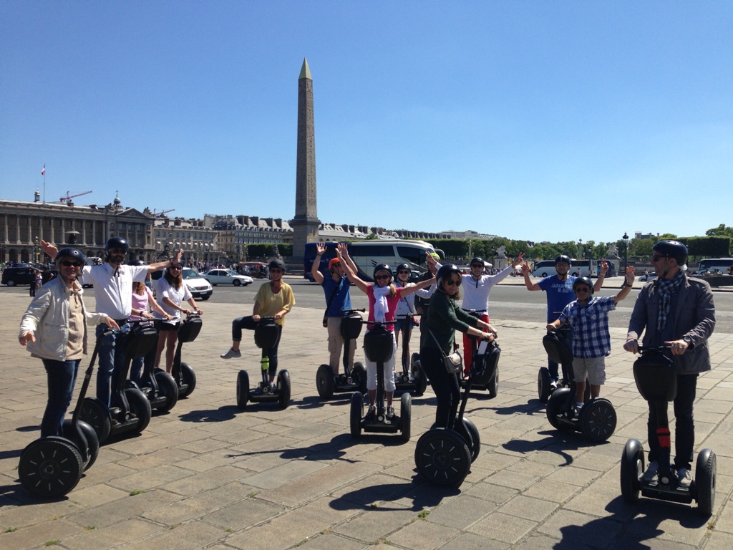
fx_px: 699
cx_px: 366
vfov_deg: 42.9
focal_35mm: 33
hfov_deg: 55.4
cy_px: 275
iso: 50
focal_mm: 4.12
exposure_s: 1/1869
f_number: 2.4
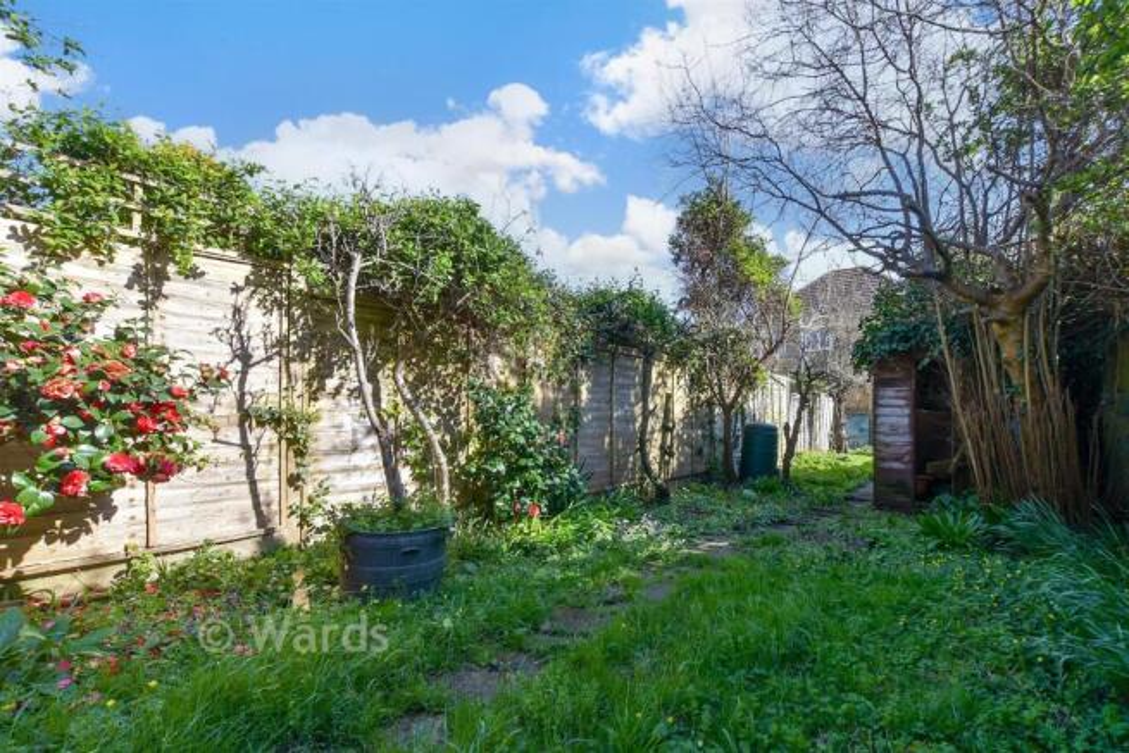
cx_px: 564
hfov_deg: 100.4
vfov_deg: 77.4
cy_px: 376
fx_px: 470
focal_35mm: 15
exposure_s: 1/200
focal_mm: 10
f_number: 8
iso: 160
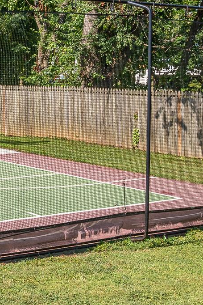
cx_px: -145
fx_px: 558
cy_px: 75
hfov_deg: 17.4
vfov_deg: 30.0
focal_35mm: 66
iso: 320
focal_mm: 22
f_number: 16
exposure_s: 1/250
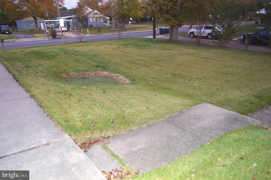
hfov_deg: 67.4
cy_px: 90
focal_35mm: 27
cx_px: 136
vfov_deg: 47.8
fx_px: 203
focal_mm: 18
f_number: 3.5
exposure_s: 1/60
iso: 1400
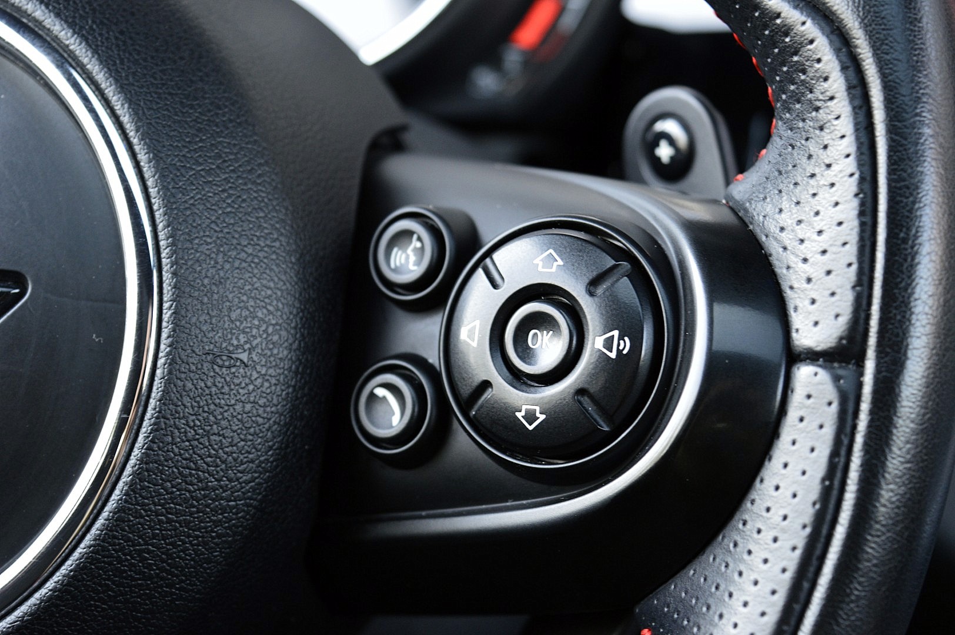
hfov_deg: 28.1
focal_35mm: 72
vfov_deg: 18.9
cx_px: 478
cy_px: 318
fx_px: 1908
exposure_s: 1/50
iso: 800
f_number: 5.3
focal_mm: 48
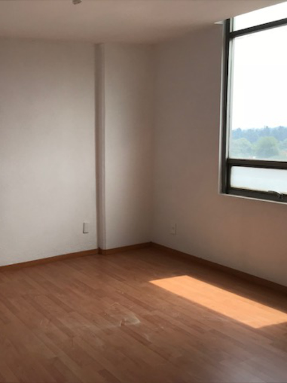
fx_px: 310
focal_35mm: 28
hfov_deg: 49.7
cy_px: 192
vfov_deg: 63.4
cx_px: 144
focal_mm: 4
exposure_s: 1/921
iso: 20
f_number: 1.8
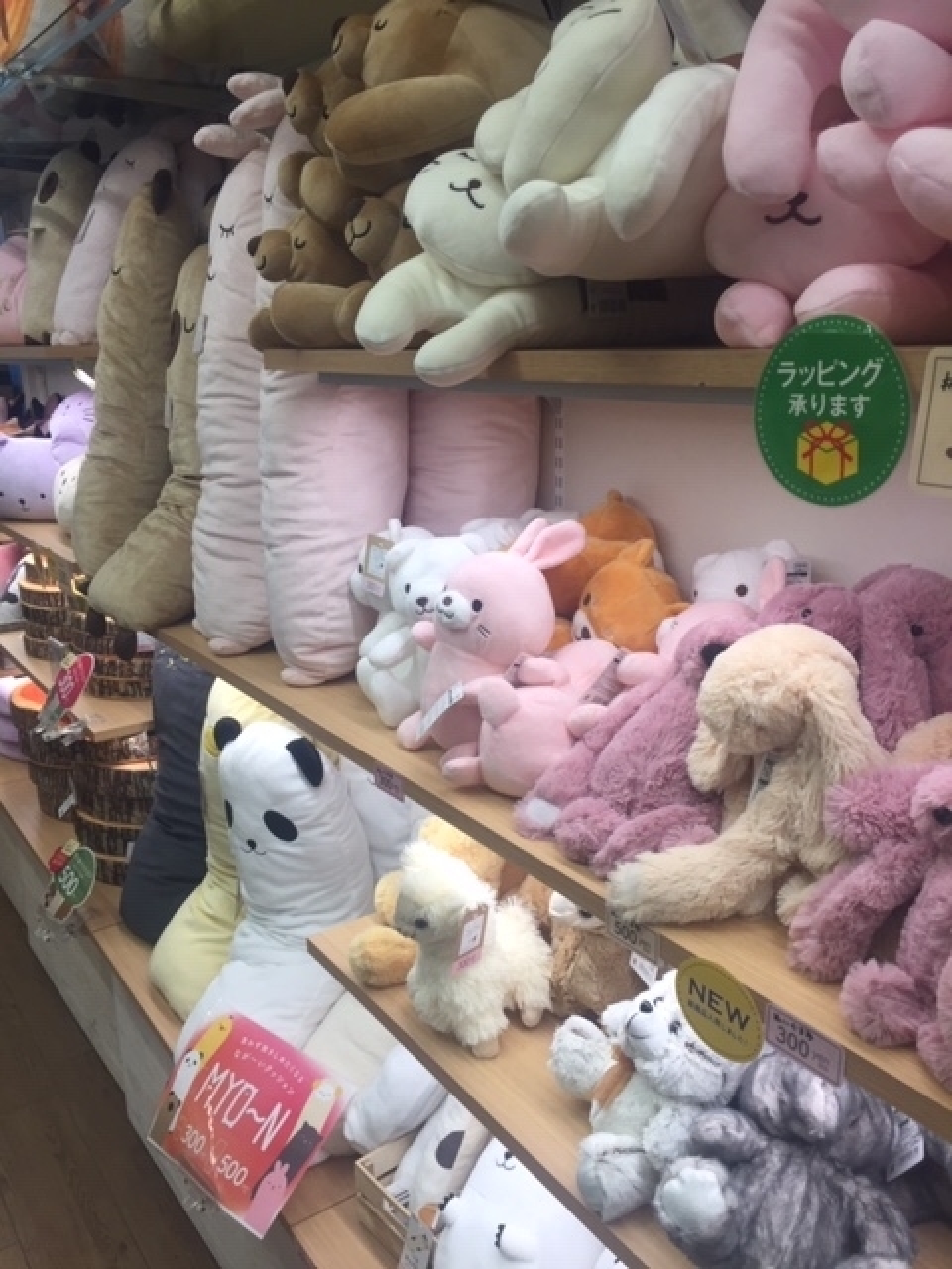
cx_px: 476
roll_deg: +1.0
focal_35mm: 29
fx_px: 1063
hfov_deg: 48.2
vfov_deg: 61.7
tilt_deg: -15.8
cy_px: 634
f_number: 2.2
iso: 50
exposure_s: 1/120
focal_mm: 4.15
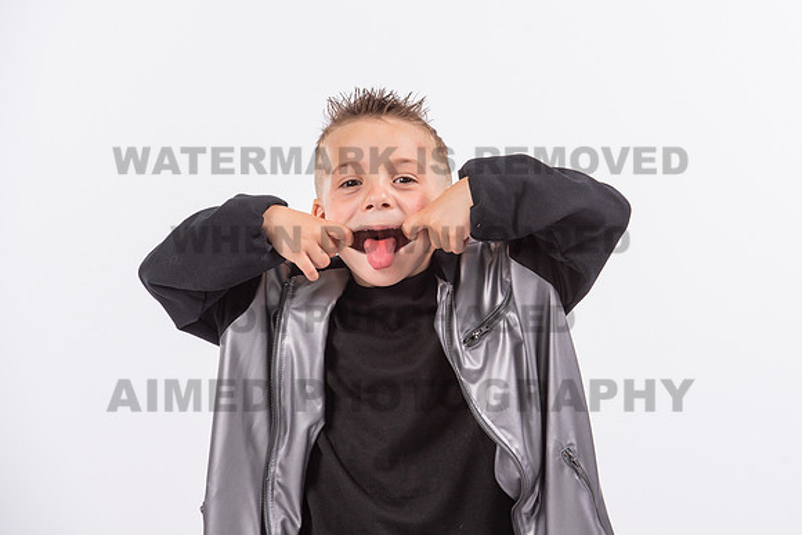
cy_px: 244
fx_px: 5004
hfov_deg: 9.2
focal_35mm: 225
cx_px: 487
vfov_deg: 6.1
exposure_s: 1/160
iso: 250
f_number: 11
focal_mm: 185
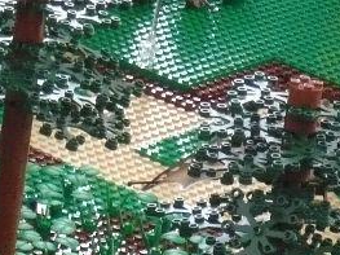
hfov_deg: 5.1
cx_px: -47
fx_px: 3819
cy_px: -146
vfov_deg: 3.8
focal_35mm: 389
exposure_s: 1/60
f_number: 5.6
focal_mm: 16.4
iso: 400
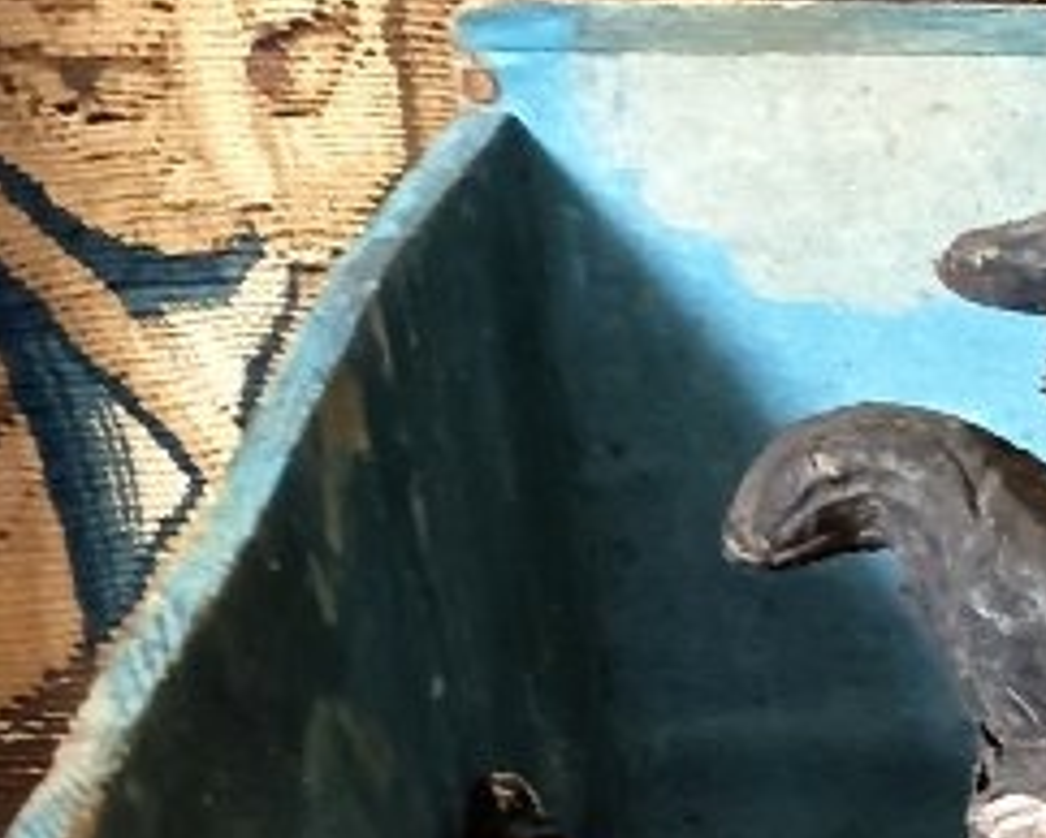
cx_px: 2585
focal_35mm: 116
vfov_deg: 12.4
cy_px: 1374
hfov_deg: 12.5
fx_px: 3594
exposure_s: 1/16.7
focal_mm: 5.24
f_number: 1.7
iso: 3696
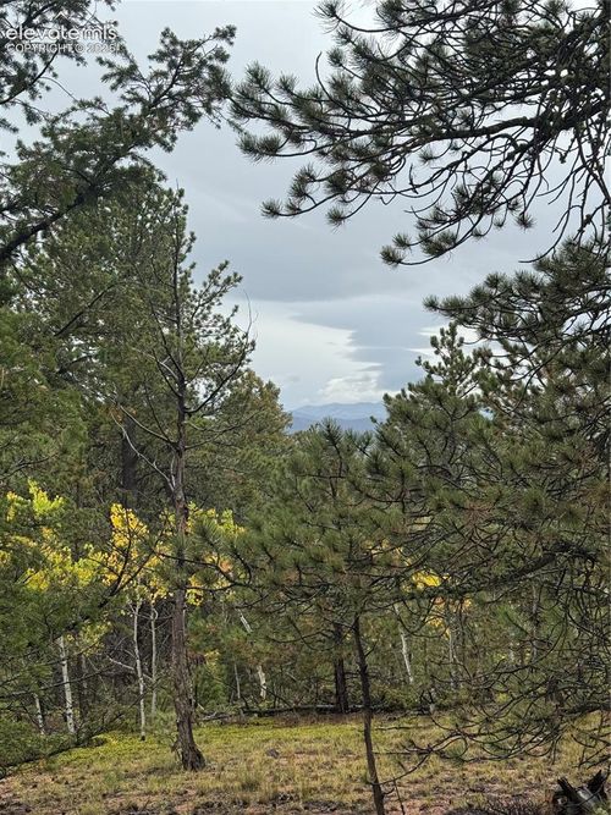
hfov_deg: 30.3
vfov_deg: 39.7
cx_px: 306
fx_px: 1130
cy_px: 408
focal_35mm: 48
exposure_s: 1/2513
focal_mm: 6.76
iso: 64
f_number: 1.78
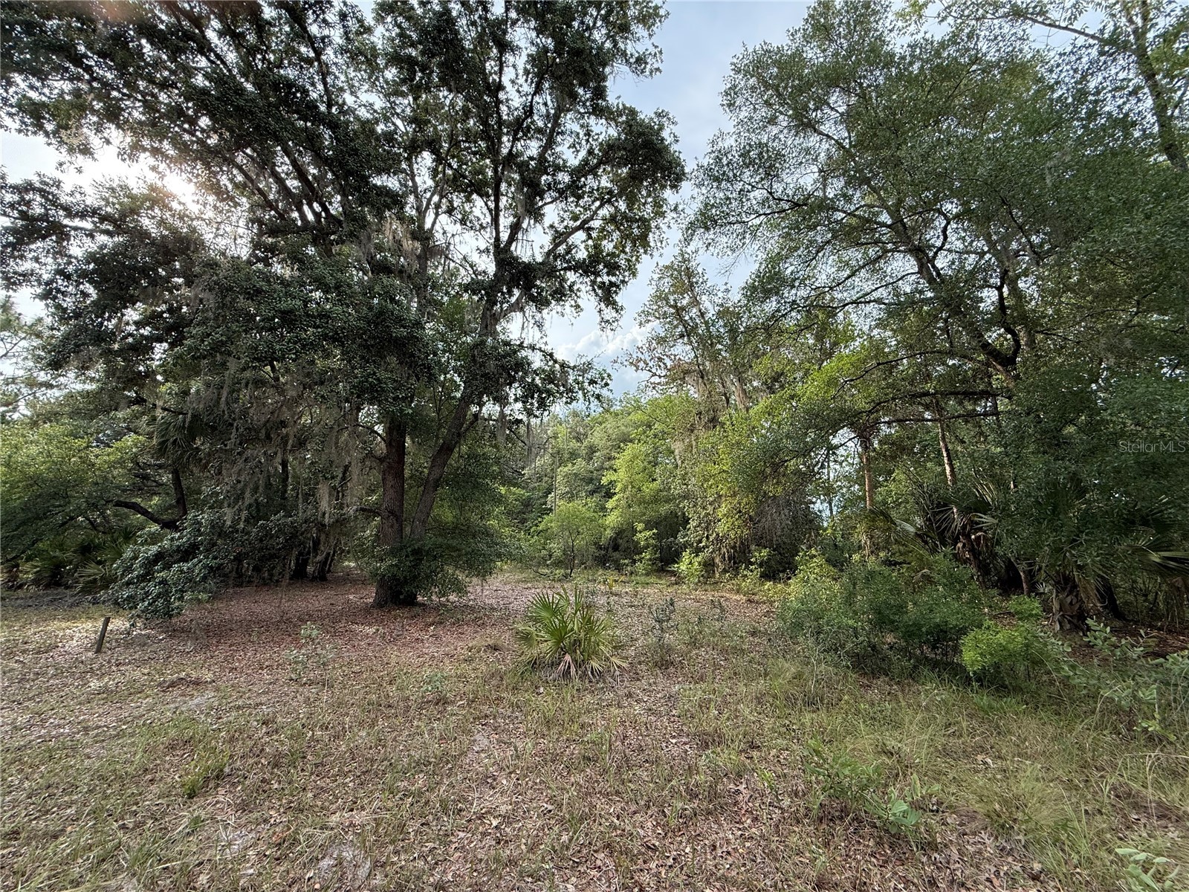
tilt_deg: +12.2
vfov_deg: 85.7
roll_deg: -2.2
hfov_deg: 102.1
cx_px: 594
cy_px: 446
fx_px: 481
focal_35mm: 14
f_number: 2.2
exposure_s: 1/574
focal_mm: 2.22
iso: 64
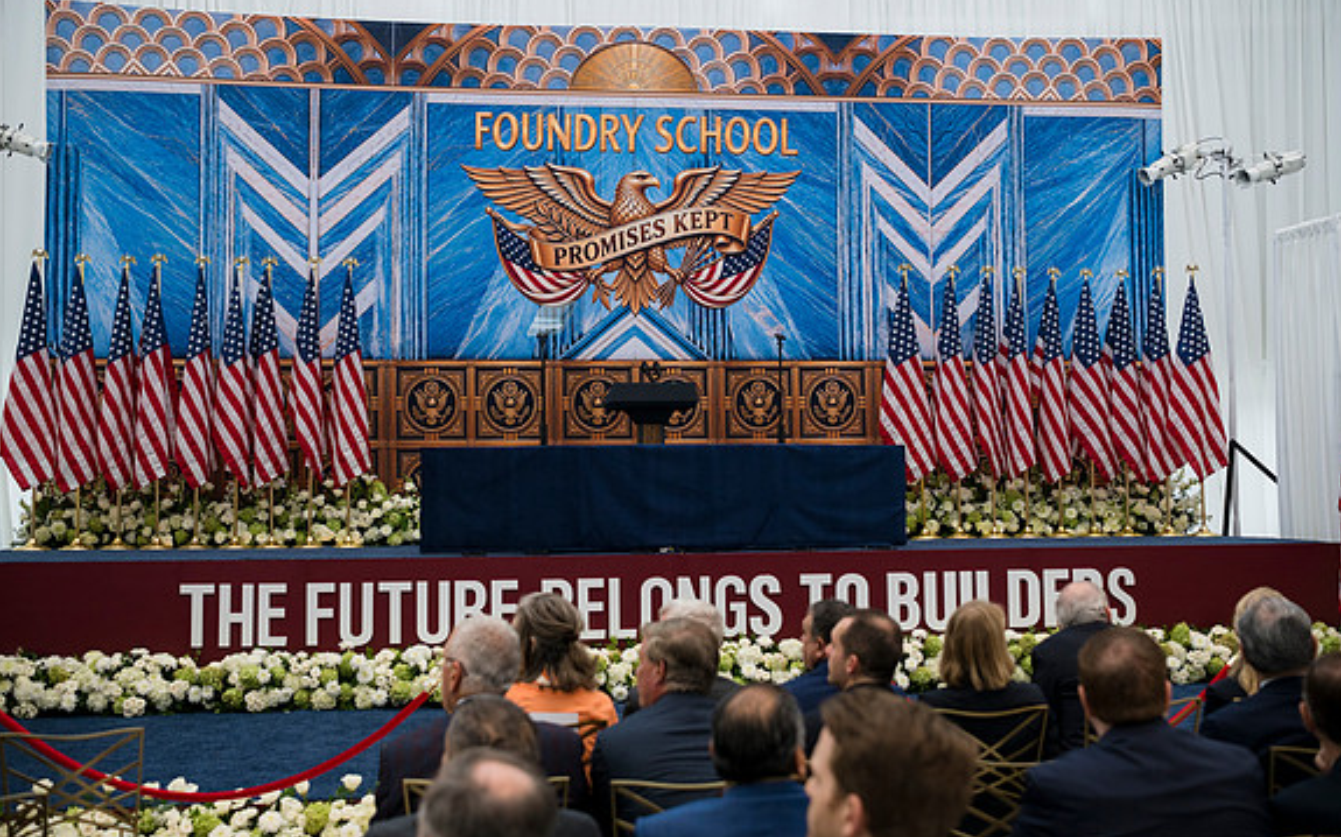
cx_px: 672
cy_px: 400
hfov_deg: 54.0
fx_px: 1315
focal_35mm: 36
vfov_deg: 35.3
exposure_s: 1/200
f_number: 2.8
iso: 400
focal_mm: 35
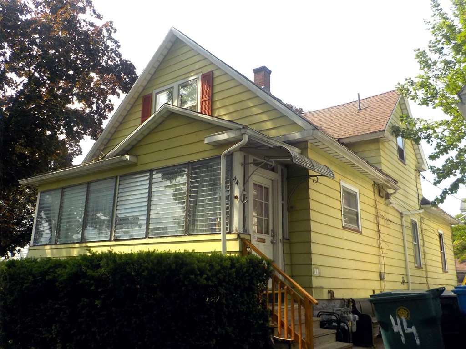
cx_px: 233
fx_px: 404
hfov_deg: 60.0
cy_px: 174
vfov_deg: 46.8
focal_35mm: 30
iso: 125
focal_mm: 4.1
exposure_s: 1/800
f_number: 3.3
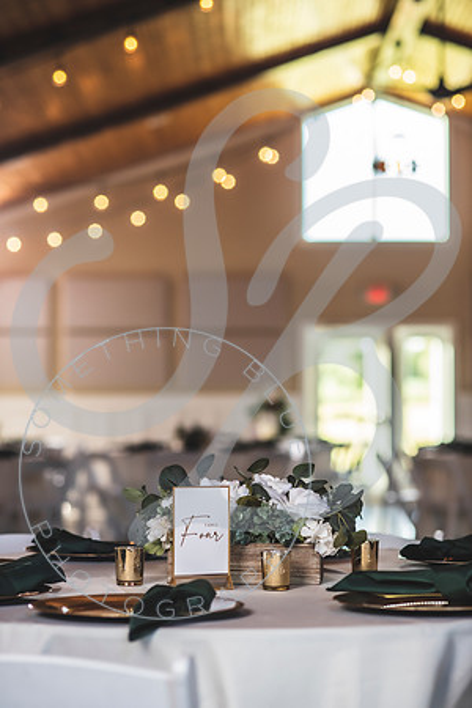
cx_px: 236
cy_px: 354
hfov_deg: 16.1
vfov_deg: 23.9
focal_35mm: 85
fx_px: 1672
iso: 500
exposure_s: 1/250
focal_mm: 85
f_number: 2.8
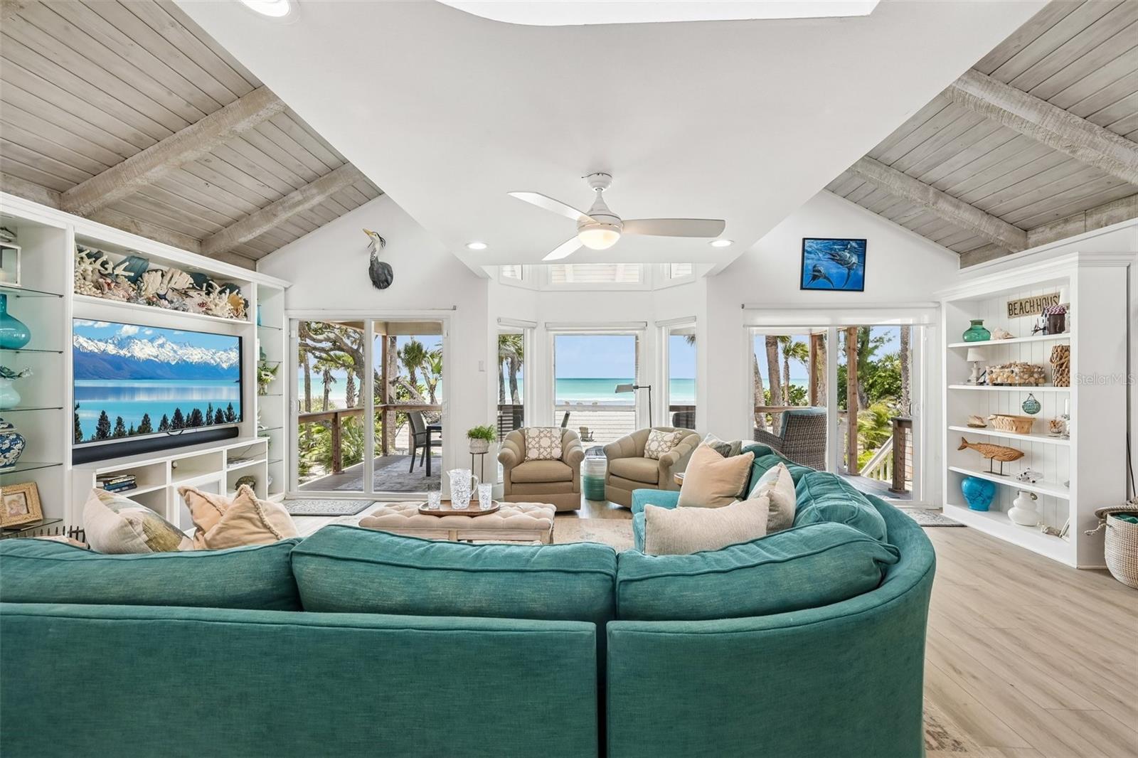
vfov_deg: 81.2
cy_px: 379
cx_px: 569
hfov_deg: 104.3
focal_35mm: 14
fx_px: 442
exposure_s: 1/125
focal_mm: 14
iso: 400
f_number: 8
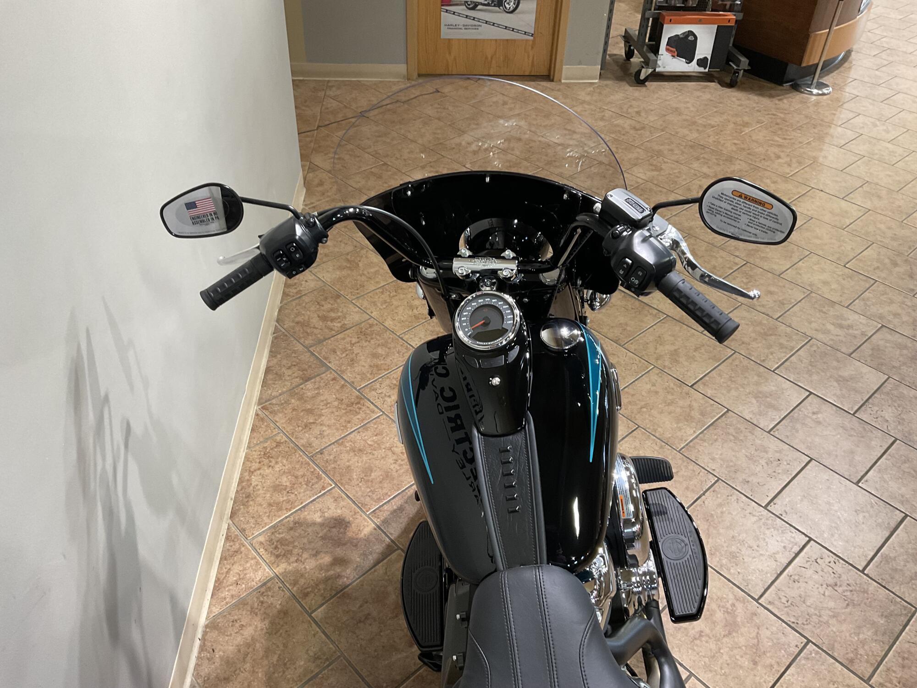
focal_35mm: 29
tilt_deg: -38.7
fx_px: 768
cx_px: 458
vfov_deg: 48.2
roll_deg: -2.2
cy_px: 344
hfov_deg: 61.7
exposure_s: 1/60
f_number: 1.8
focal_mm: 3
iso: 100
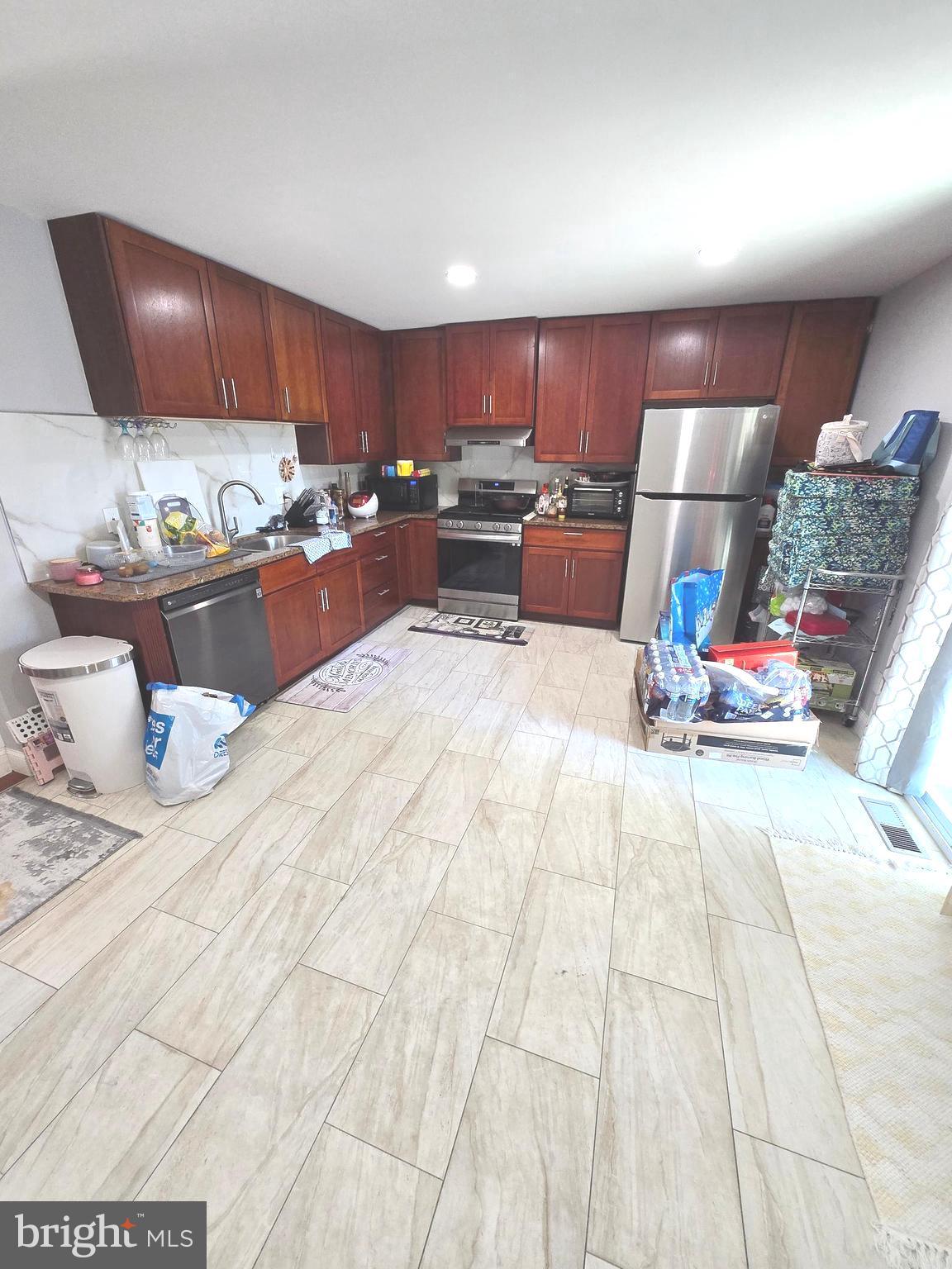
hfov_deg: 89.9
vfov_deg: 106.2
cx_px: 476
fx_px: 477
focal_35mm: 13
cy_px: 634
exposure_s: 1/60
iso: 160
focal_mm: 1.7
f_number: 2.2
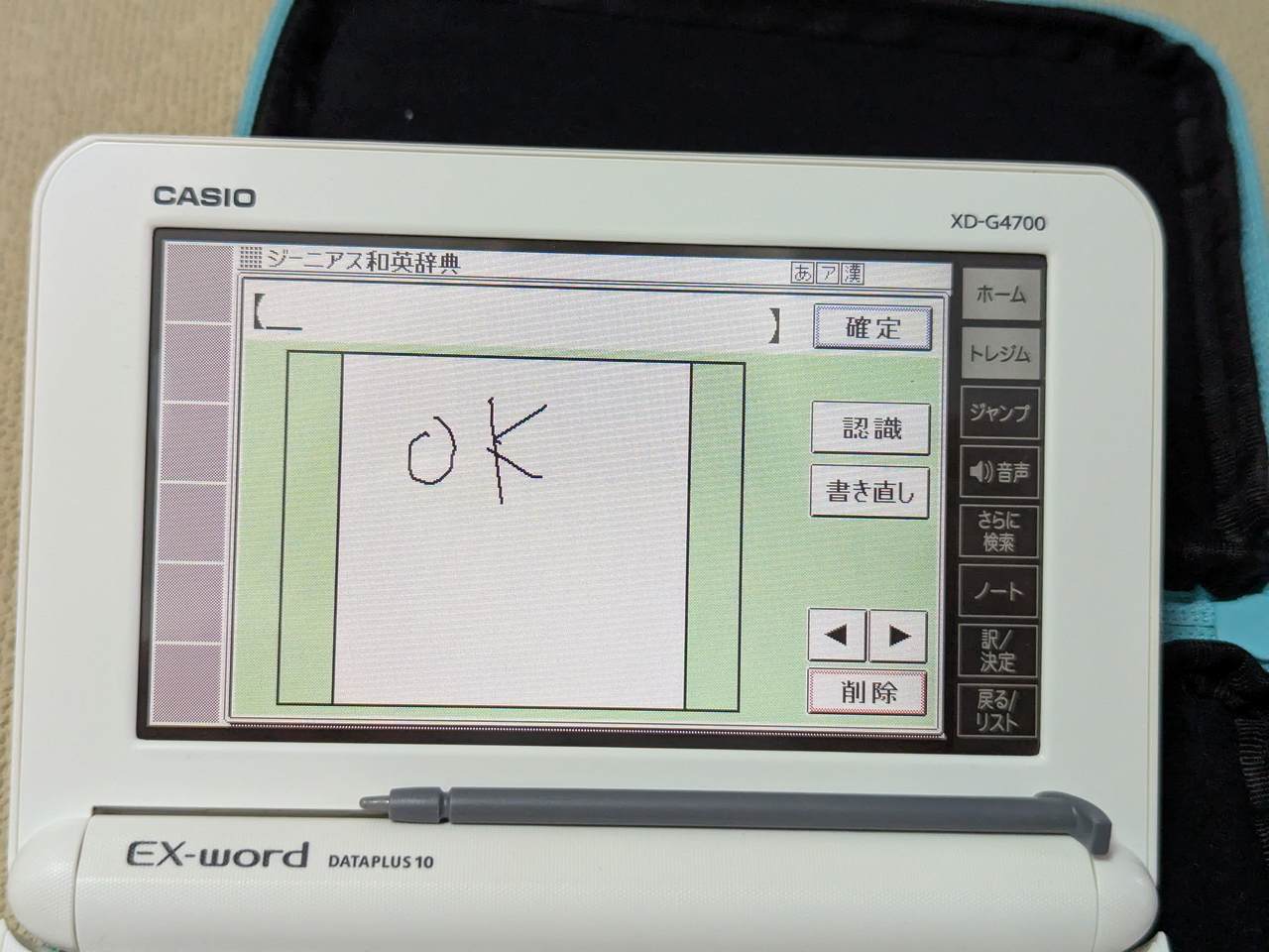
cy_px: 476
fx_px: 1760
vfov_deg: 30.3
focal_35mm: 48
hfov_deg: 39.7
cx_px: 634
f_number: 1.85
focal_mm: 6.81
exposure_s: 1/224
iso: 718
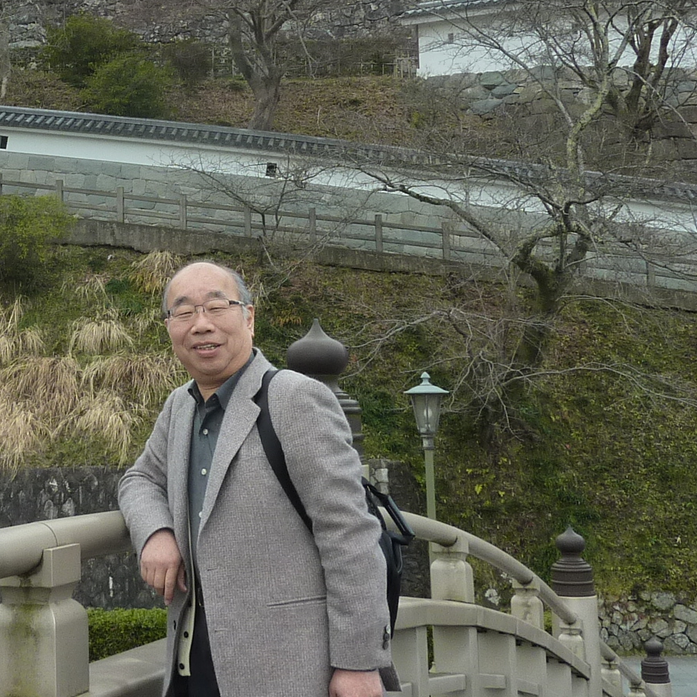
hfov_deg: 26.6
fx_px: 1435
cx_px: 105
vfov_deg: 26.8
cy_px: 153
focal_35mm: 63
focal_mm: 4.1
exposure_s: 1/200
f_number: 4
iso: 125
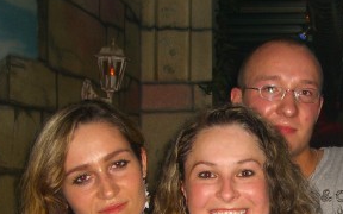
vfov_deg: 15.2
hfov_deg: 24.2
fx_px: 785
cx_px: 286
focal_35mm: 84
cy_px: 219
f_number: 2.8
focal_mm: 7.9
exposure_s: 1/60
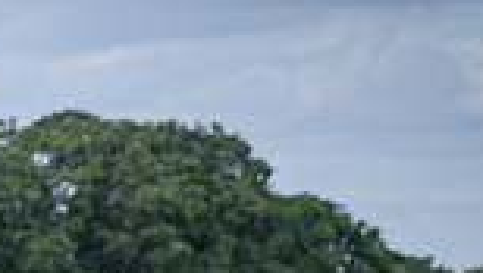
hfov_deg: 4.4
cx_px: -452
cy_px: 547
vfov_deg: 2.5
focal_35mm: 486
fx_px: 6231
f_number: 5
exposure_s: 1/2500
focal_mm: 70
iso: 400
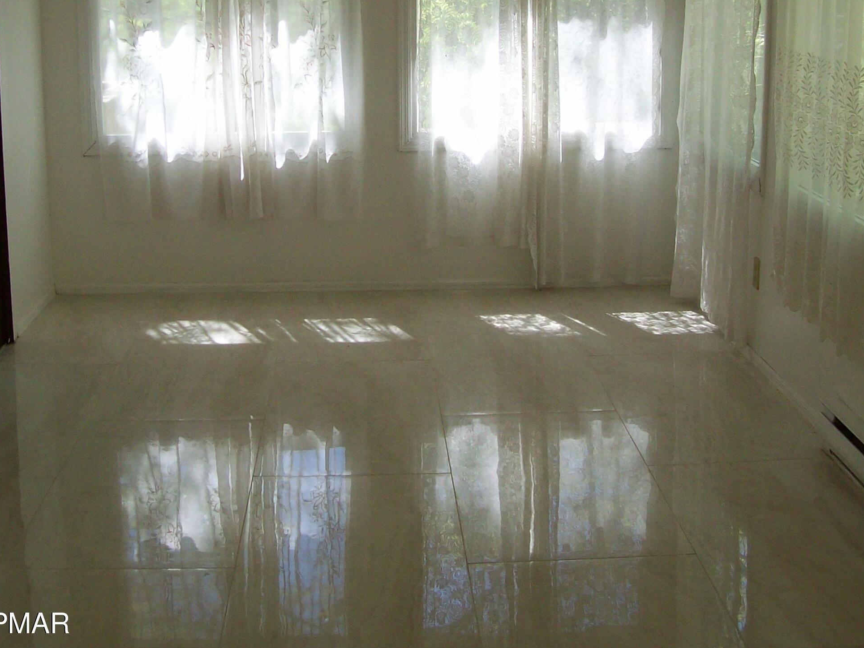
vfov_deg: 25.8
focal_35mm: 56
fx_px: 1397
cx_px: 394
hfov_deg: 34.3
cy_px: 165
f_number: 2.7
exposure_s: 1/179
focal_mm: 6
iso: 80
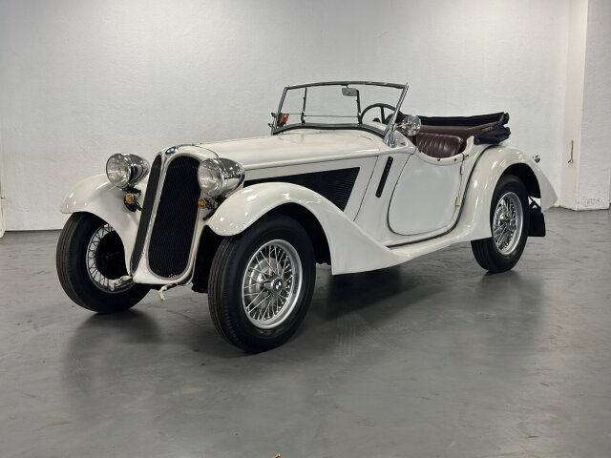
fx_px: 847
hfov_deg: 39.7
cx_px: 306
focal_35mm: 48
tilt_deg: -9.2
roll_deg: +0.2
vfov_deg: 30.3
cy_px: 229
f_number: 1.78
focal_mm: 6.86
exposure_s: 1/100
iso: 160
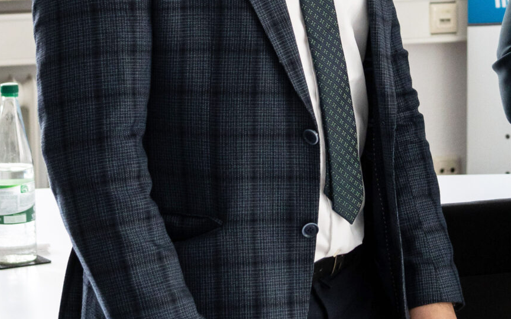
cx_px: 450
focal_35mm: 159
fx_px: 2207
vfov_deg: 8.1
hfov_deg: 13.1
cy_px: -143
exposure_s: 1/160
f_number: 4
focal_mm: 35
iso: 800
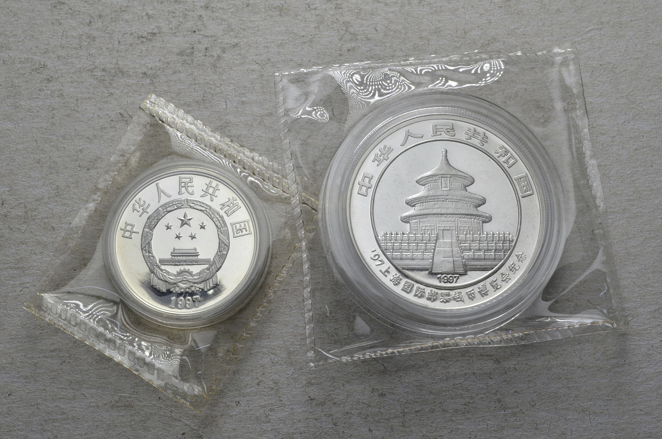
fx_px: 936
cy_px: 220
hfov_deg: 39.0
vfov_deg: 26.4
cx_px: 331
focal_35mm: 51
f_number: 14
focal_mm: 34
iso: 400
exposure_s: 1/250
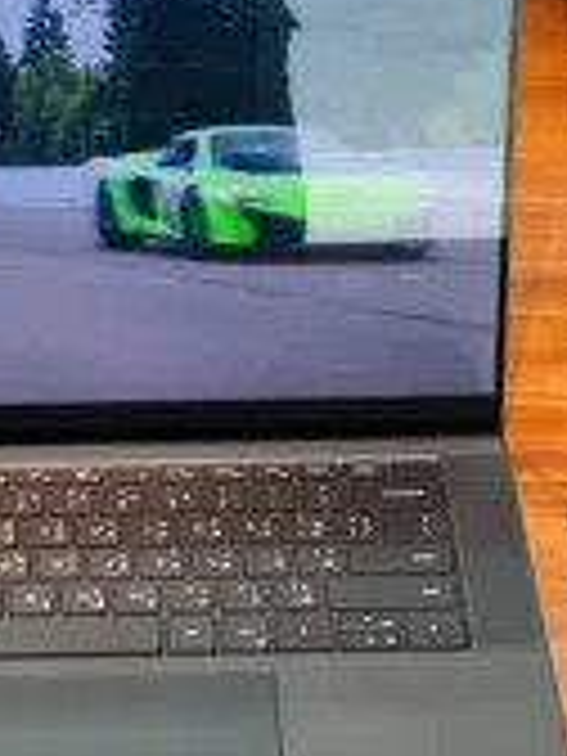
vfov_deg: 15.9
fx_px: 2708
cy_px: 252
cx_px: 50
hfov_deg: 11.9
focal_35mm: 124
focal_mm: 6
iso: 125
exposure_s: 1/122
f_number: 2
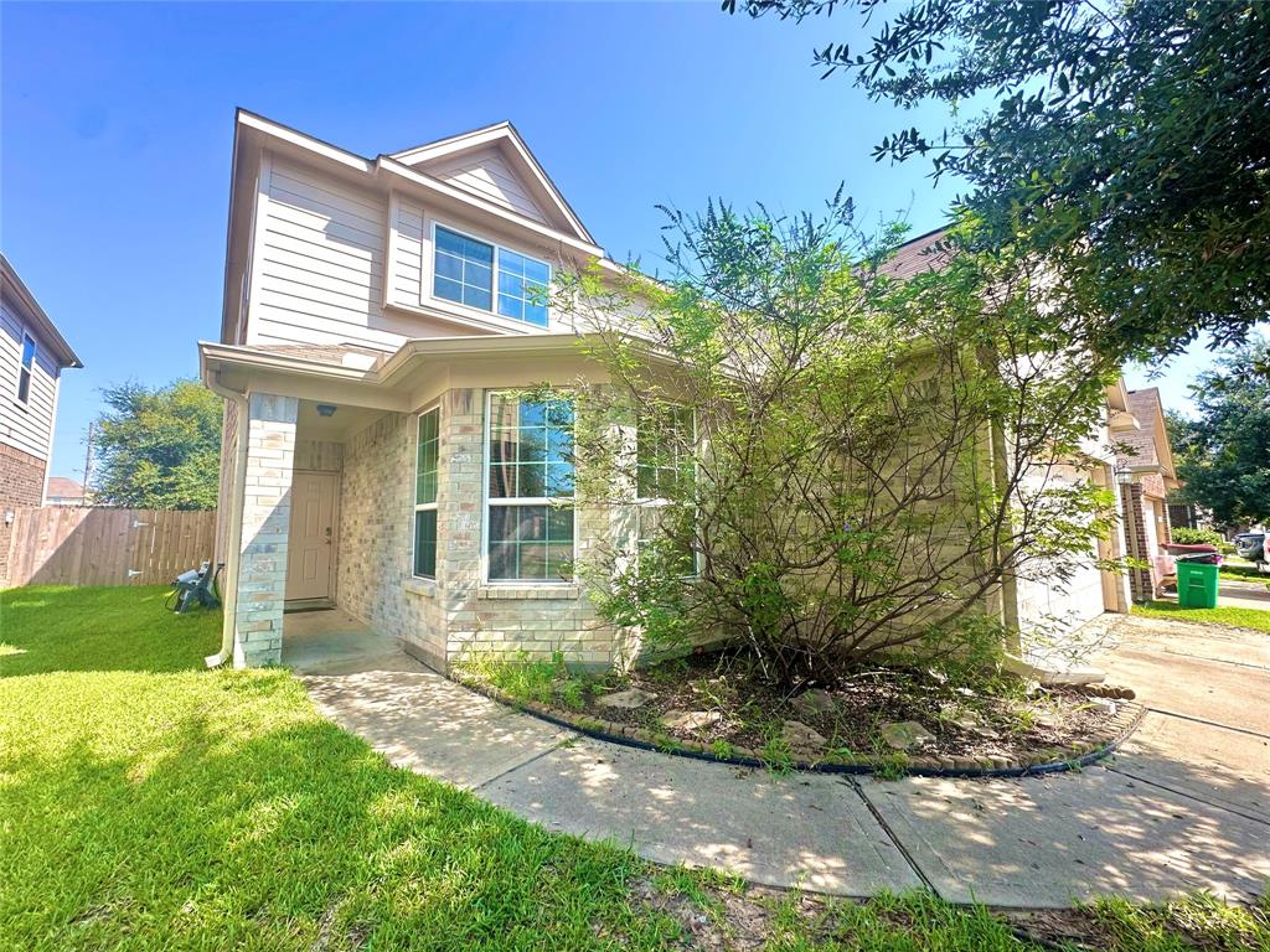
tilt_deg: +5.9
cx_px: 635
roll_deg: +0.9
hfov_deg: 102.1
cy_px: 476
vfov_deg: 85.7
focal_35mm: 14
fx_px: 514
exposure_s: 1/449
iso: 40
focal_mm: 2.22
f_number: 2.2
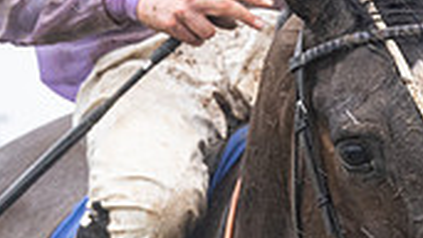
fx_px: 4877
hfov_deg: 5.0
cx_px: 421
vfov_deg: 2.8
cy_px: 32
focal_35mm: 435
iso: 800
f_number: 5
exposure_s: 1/500
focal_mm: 70
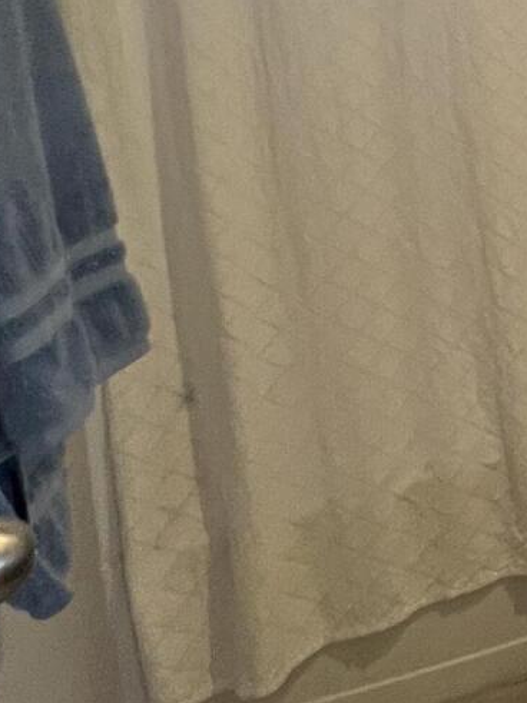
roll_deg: +3.2
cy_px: -84
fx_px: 1076
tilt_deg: -4.0
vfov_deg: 31.7
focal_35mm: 53
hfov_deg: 18.7
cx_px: 1033
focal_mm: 1.57
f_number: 1.8
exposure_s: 1/60
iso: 200
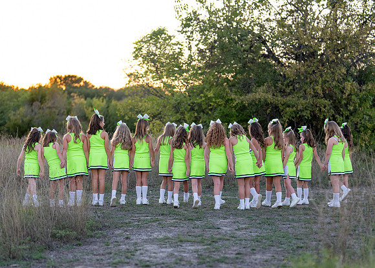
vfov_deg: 19.2
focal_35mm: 74
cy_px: 187
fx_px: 787
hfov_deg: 26.8
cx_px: 206
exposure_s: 1/500
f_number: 1.2
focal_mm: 50
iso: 160
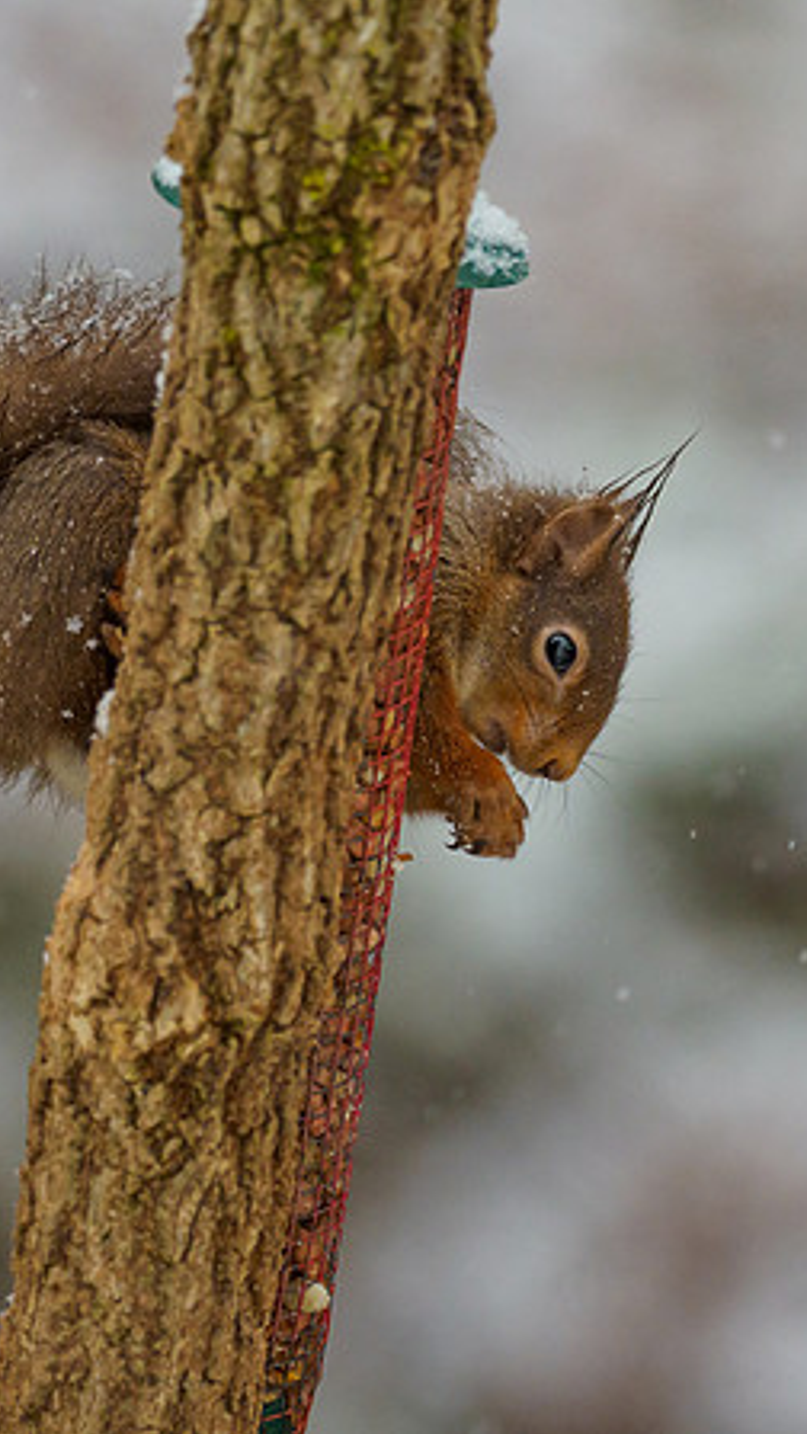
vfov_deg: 2.5
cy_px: 717
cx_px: 510
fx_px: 33363
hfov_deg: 1.4
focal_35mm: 877
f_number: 4
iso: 1600
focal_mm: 300
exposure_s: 1/640
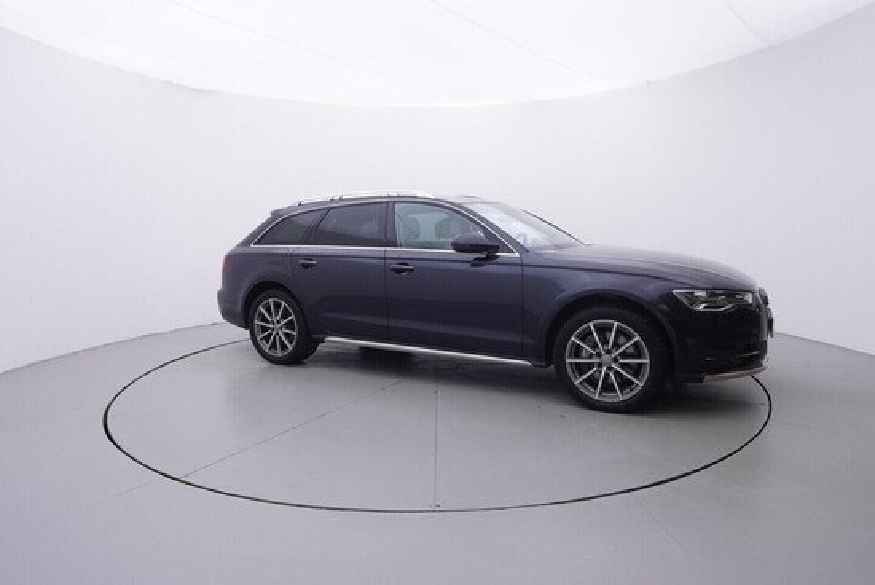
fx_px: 547
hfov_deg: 77.3
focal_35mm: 22
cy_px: 292
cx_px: 438
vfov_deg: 56.2
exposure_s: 1/80
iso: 200
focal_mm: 15
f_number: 5
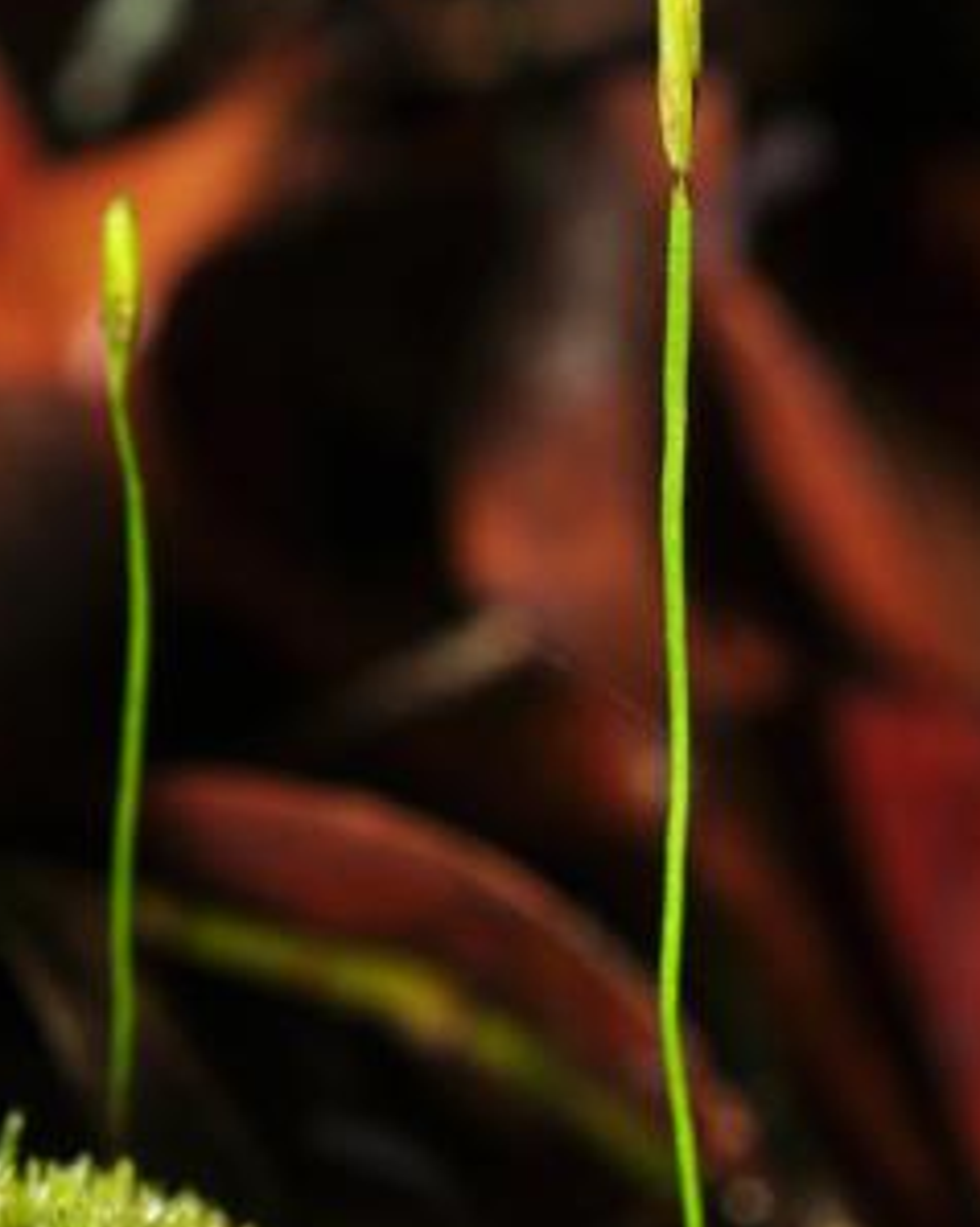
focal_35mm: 170
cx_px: 706
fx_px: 6170
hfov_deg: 9.1
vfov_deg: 11.4
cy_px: 457
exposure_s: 1/60
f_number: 14
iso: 250
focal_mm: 60
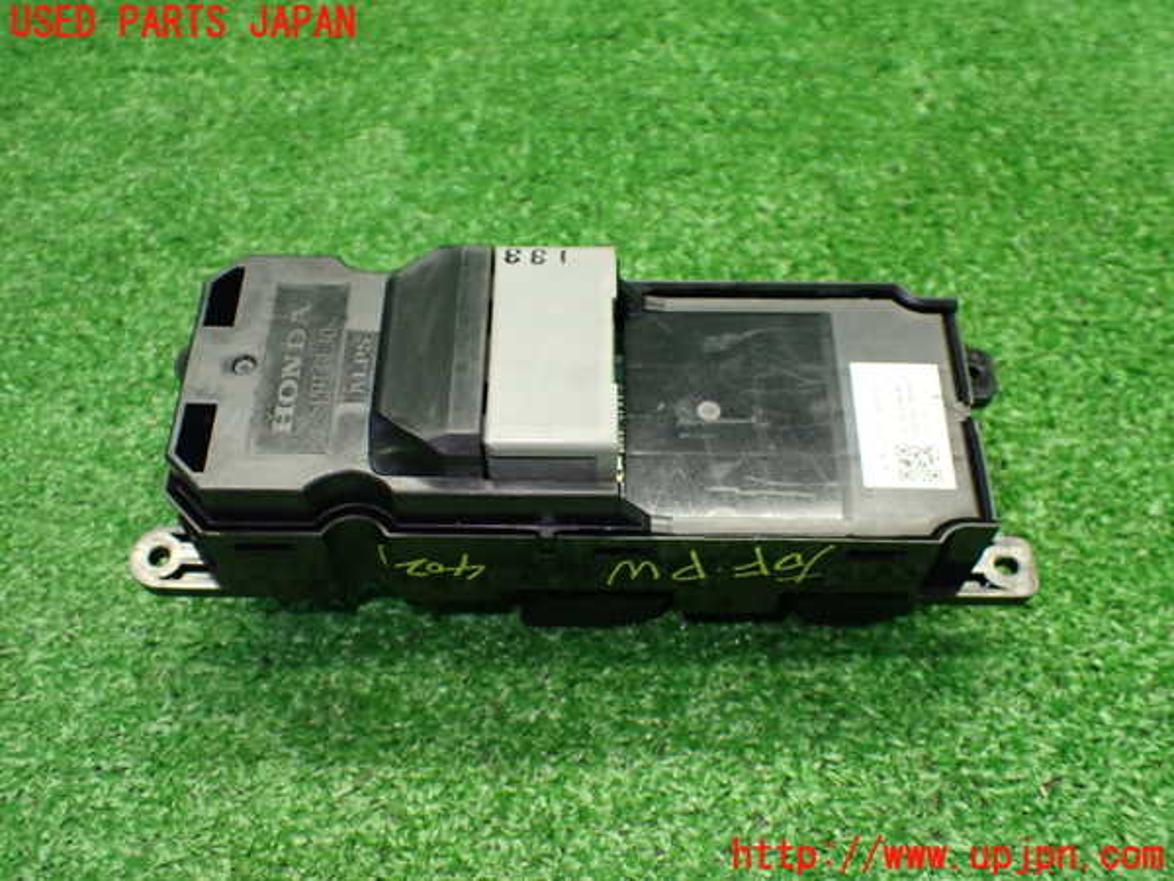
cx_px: 587
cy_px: 440
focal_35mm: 36
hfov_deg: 51.4
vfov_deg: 39.7
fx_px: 1221
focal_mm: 6.37
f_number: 2.5
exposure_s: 1/125
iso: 800
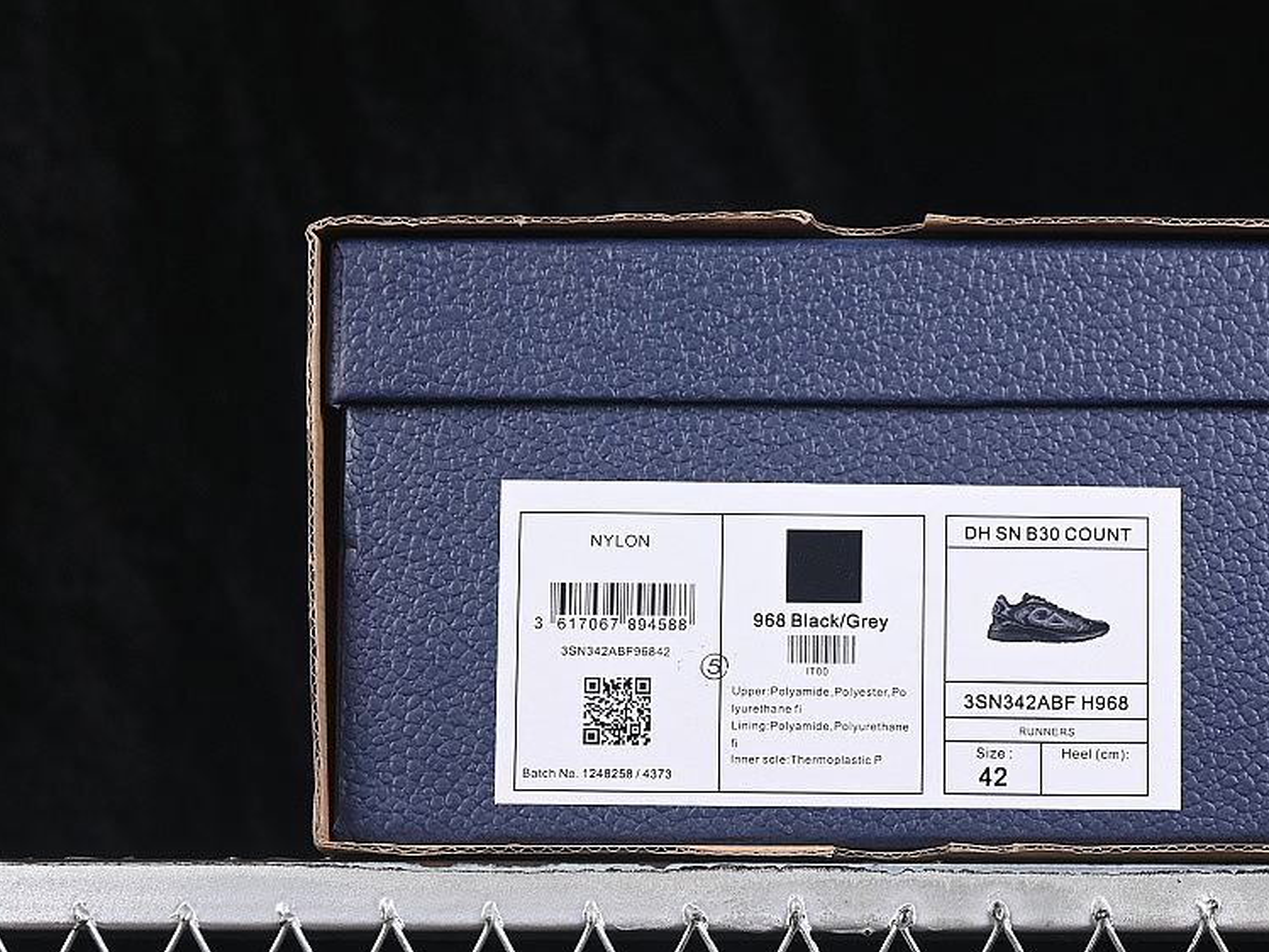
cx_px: 881
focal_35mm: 104
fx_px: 3813
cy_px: 484
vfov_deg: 14.2
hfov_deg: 18.8
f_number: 6.3
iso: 160
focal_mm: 50
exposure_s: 1/60
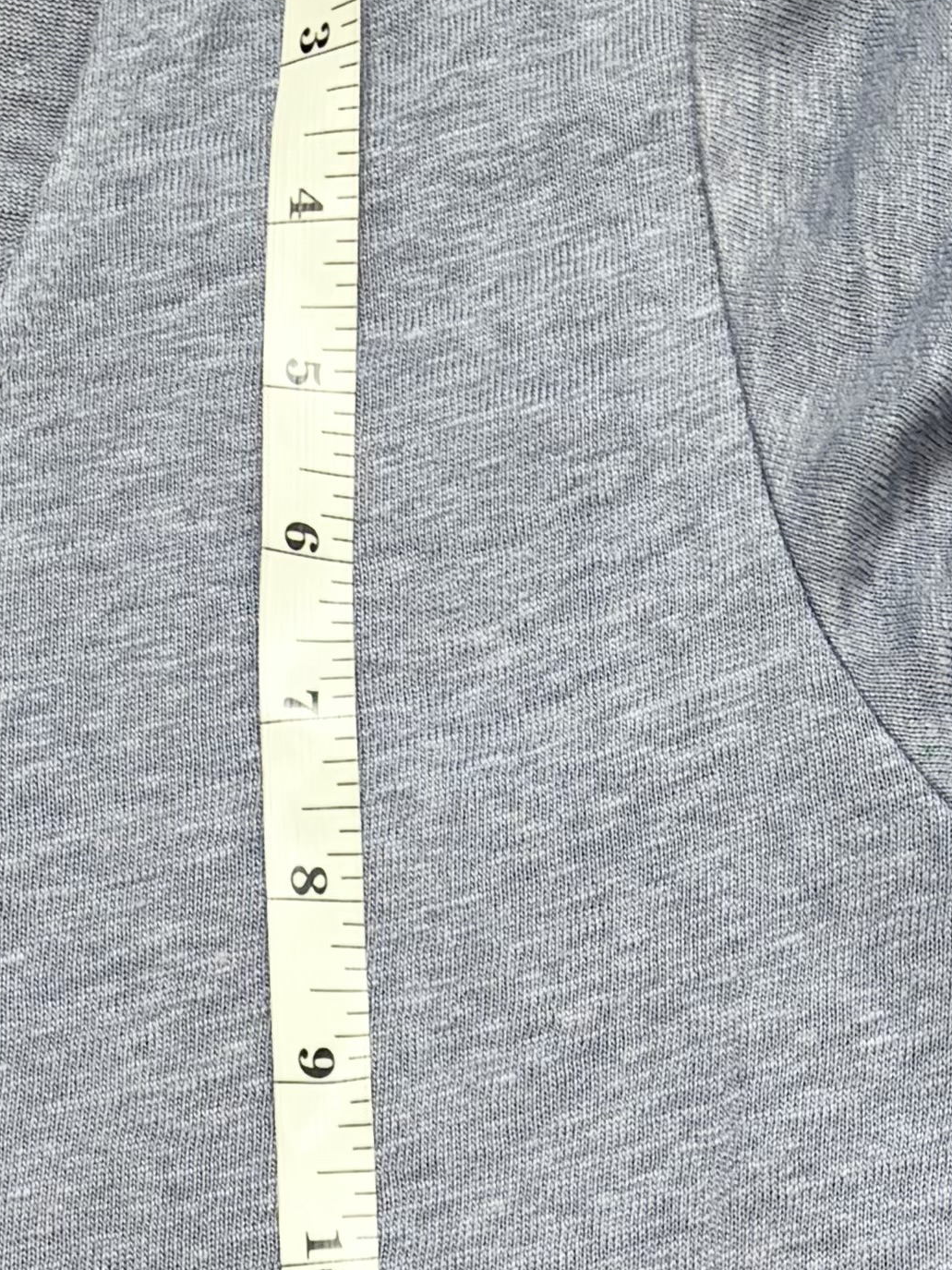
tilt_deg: -76.3
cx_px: 270
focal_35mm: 108
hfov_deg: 13.7
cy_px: 1871
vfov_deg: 16.7
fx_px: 3961
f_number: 1.6
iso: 125
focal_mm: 5.96
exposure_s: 1/118
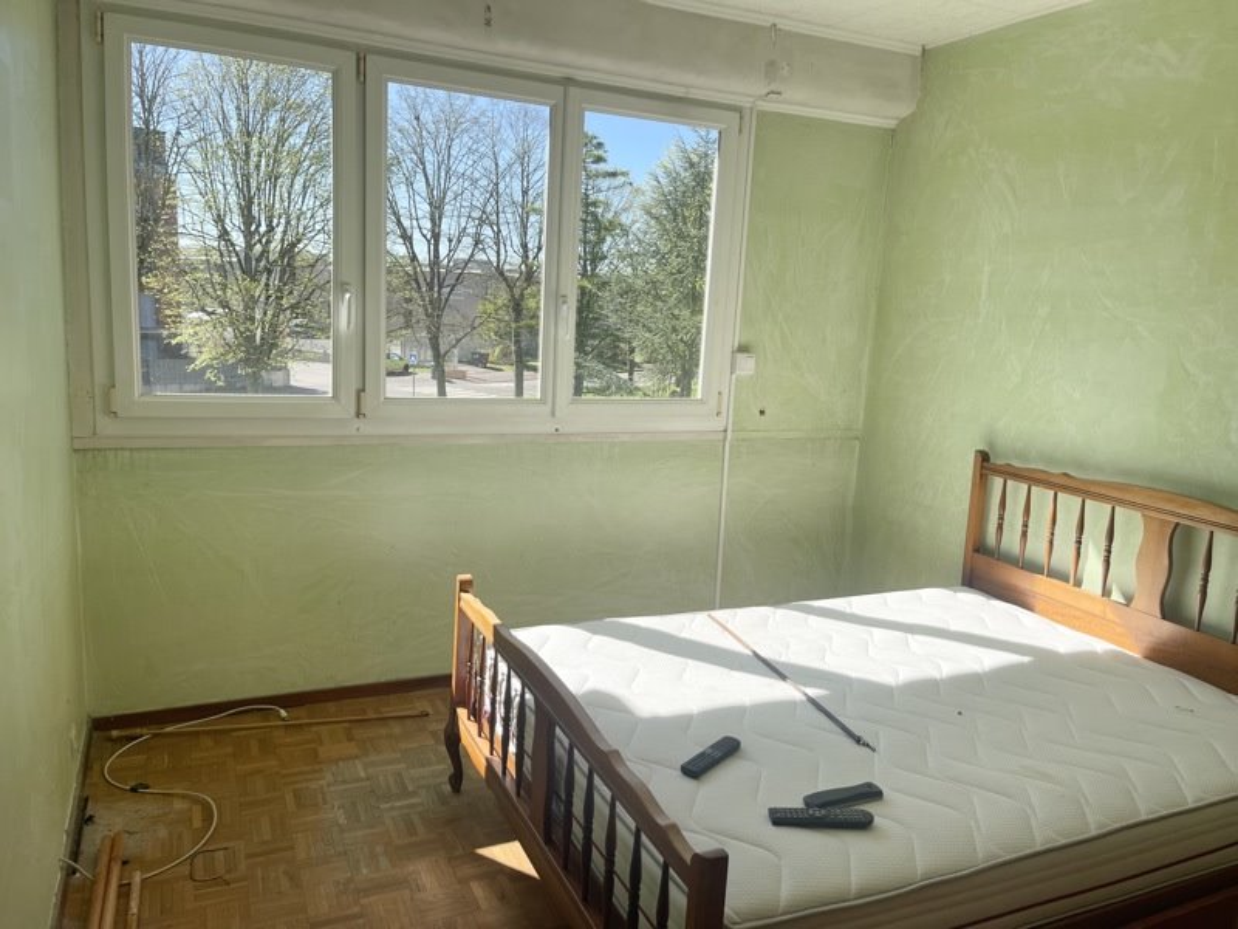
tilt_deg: -10.2
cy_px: 464
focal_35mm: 25
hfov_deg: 69.4
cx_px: 619
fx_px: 894
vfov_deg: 54.9
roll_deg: -3.3
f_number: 1.6
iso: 32
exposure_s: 1/1513
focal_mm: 5.1
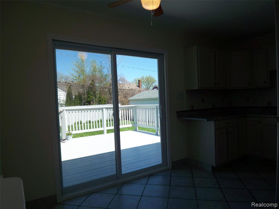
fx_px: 185
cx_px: 140
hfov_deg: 73.9
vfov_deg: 58.9
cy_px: 104
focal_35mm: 23
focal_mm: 3.8
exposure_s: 1/320
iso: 50
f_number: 2.8
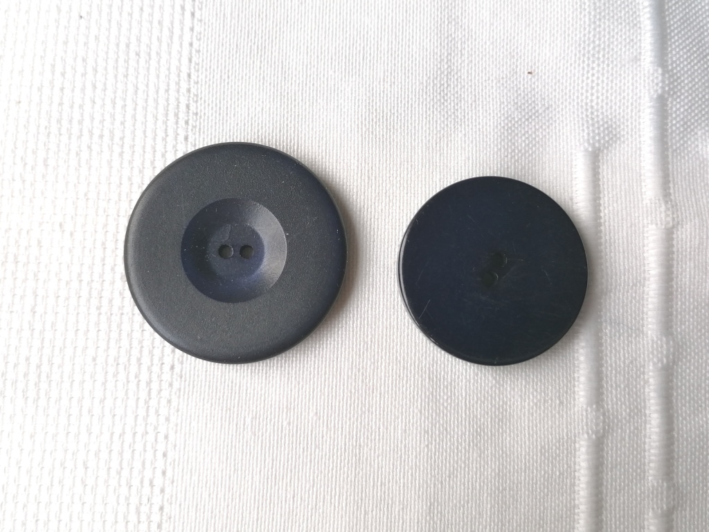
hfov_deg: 65.3
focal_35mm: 27
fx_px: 553
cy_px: 266
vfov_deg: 51.4
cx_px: 354
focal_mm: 4.75
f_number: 1.8
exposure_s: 1/50
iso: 100
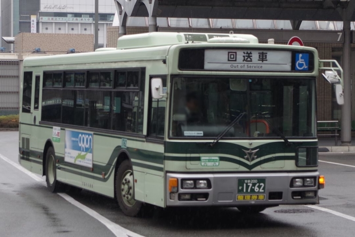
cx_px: 178
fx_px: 710
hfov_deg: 28.1
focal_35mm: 72
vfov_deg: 18.9
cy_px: 118
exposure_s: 1/250
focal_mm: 47.5
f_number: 5.6
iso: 800
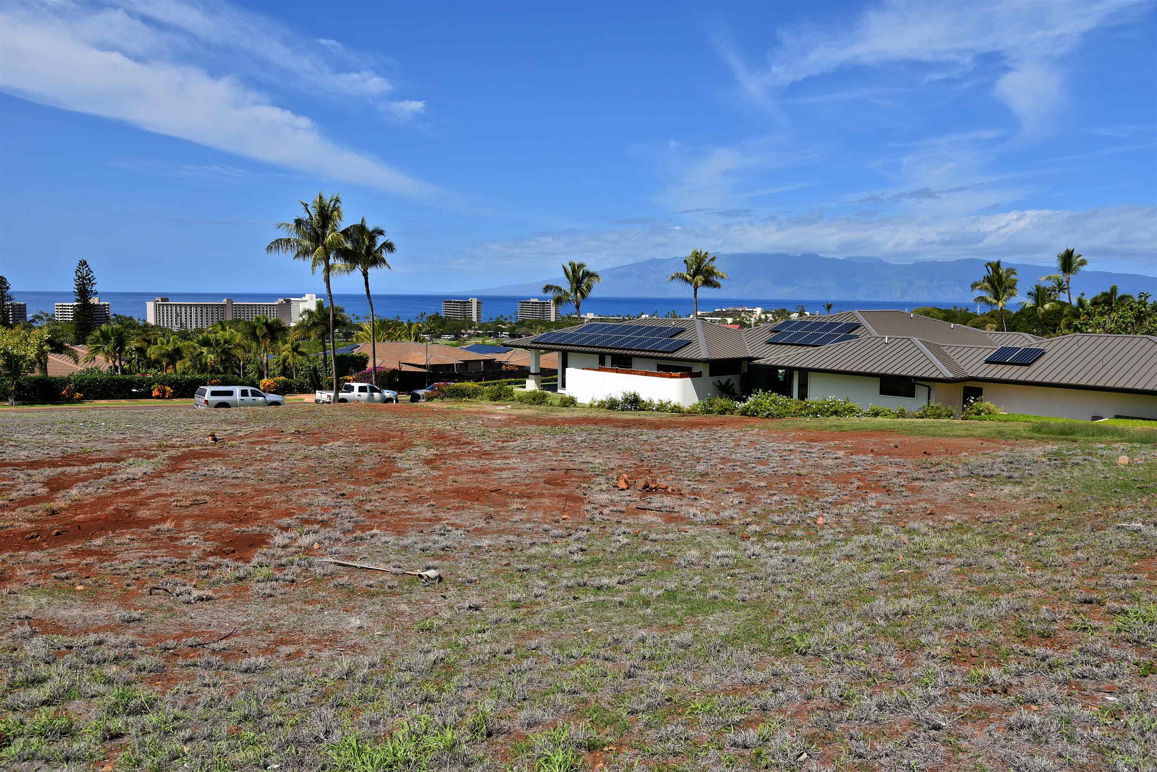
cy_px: 386
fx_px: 964
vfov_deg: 43.6
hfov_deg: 61.9
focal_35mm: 30
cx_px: 578
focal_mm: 30
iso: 100
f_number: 11
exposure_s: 1/200
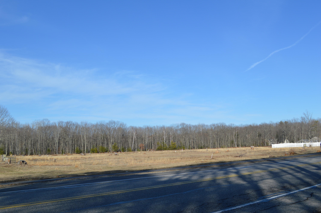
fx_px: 321
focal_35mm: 36
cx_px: 160
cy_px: 106
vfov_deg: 36.8
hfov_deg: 53.2
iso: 100
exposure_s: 1/320
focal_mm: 24
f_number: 9
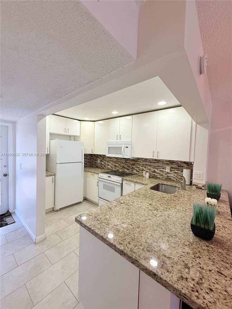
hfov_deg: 85.7
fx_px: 125
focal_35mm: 14
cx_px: 116
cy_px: 154
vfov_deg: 102.1
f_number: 2.2
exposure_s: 1/120
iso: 200
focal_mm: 2.22
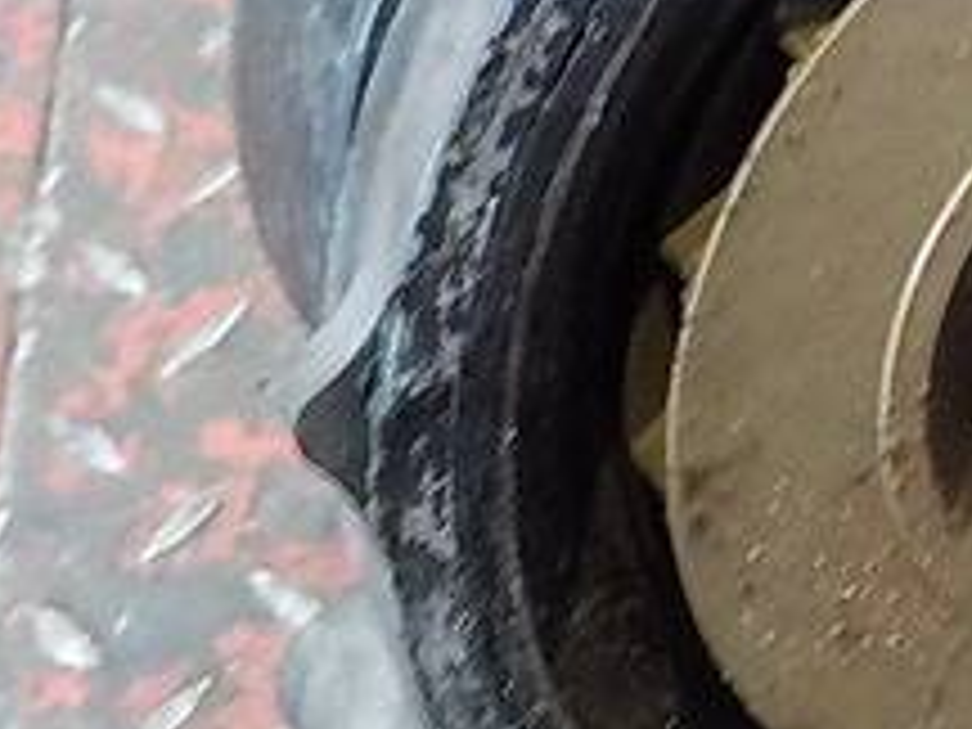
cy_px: 274
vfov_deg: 16.6
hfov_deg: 20.3
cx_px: 1242
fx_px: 2499
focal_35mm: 89
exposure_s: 1/10
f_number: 3.3
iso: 800
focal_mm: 4.1
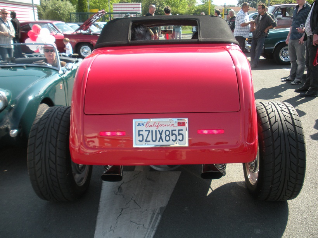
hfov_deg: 52.6
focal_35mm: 35
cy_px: 119
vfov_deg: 40.7
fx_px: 322
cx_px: 159
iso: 64
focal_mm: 6.3
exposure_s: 1/210
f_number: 3.5
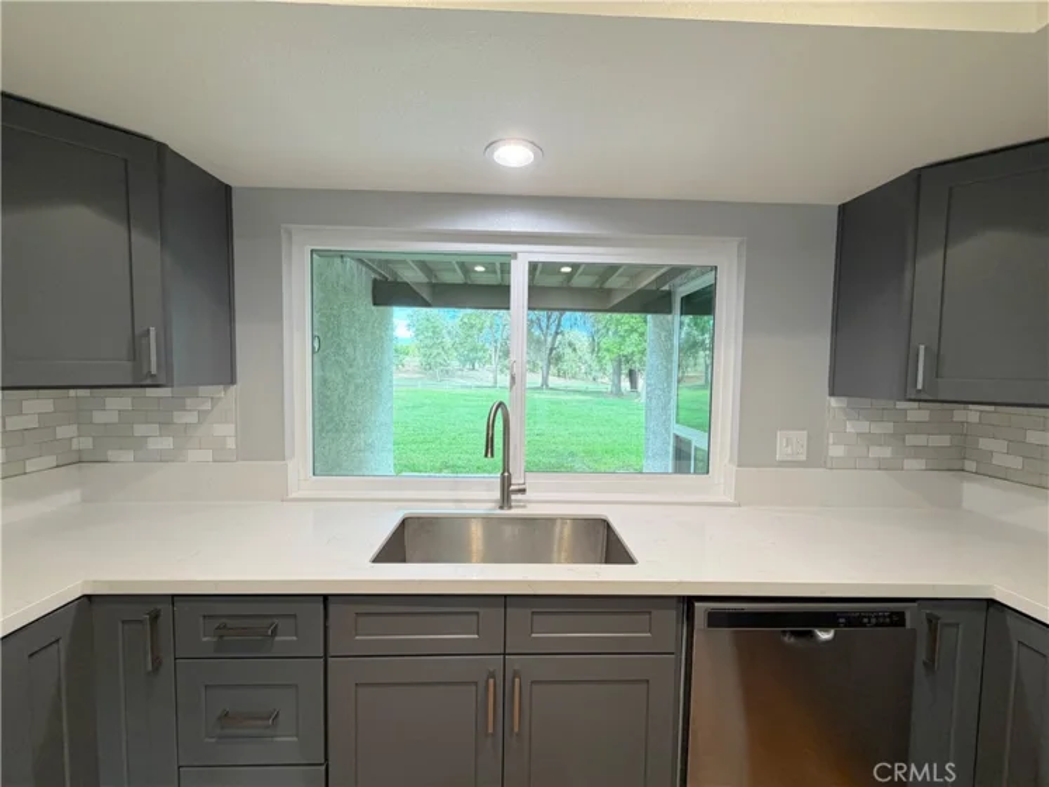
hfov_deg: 102.1
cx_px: 524
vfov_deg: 85.7
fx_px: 424
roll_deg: -0.7
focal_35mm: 14
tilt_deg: -3.0
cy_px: 394
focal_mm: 2.22
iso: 200
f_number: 2.2
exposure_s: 1/120
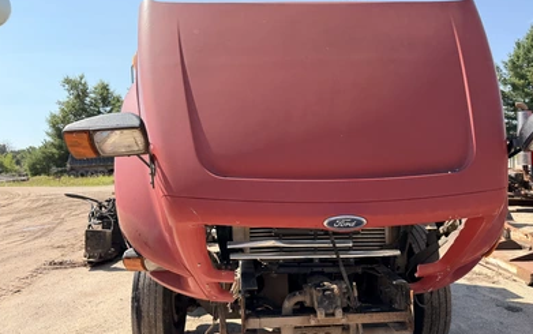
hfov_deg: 70.4
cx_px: 263
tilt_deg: +0.6
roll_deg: -0.5
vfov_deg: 47.7
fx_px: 378
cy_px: 162
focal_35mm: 26
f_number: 1.78
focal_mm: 6.76
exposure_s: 1/2703
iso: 100
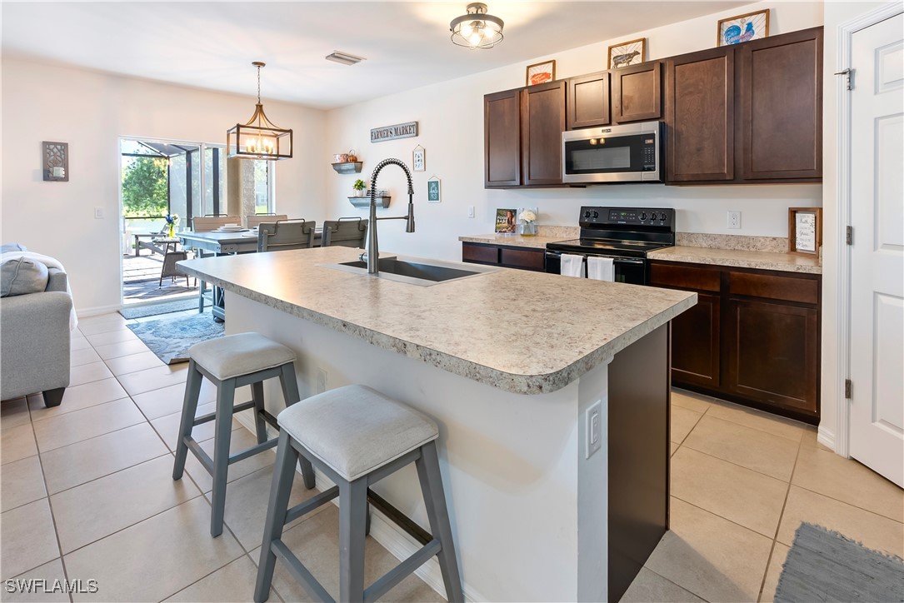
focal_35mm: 16
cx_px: 452
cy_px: 302
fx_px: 402
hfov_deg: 96.7
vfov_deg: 73.8
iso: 100
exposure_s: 2
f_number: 8
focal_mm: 16
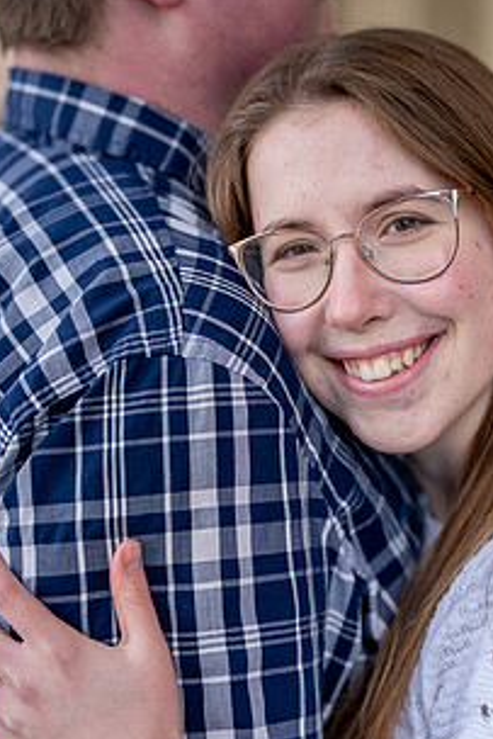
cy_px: 457
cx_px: 299
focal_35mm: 74
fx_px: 1518
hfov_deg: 18.4
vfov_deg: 27.2
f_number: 1.8
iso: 1000
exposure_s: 1/6400
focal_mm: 50
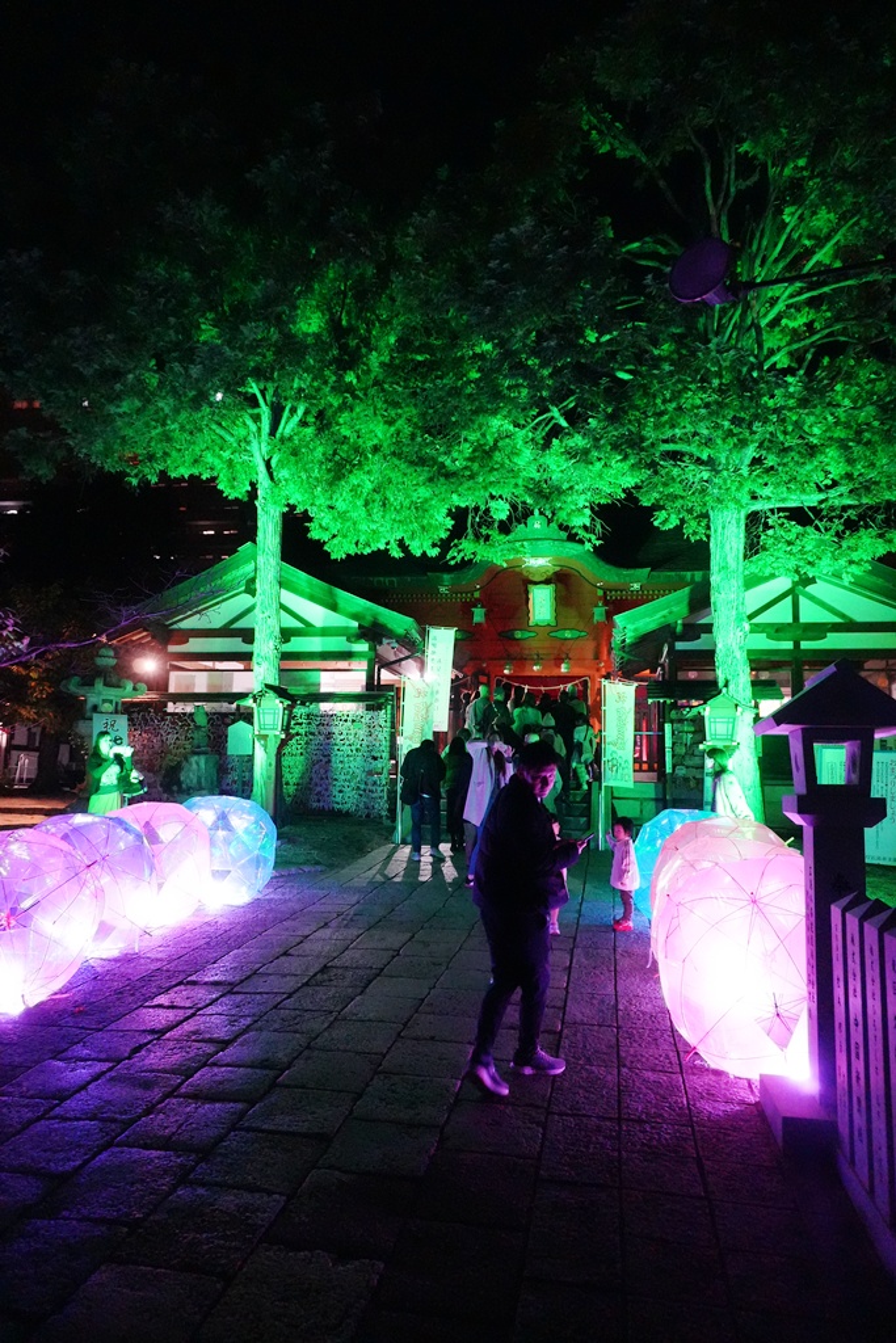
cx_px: 448
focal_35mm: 24
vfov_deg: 73.7
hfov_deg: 53.1
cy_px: 672
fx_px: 896
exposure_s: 1/60
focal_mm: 16
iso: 6400
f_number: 3.5
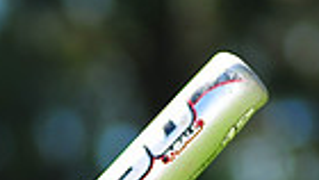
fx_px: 6611
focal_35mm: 781
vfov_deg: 1.6
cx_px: -14
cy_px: 485
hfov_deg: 2.8
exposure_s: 1/640
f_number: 4.5
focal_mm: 180
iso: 200
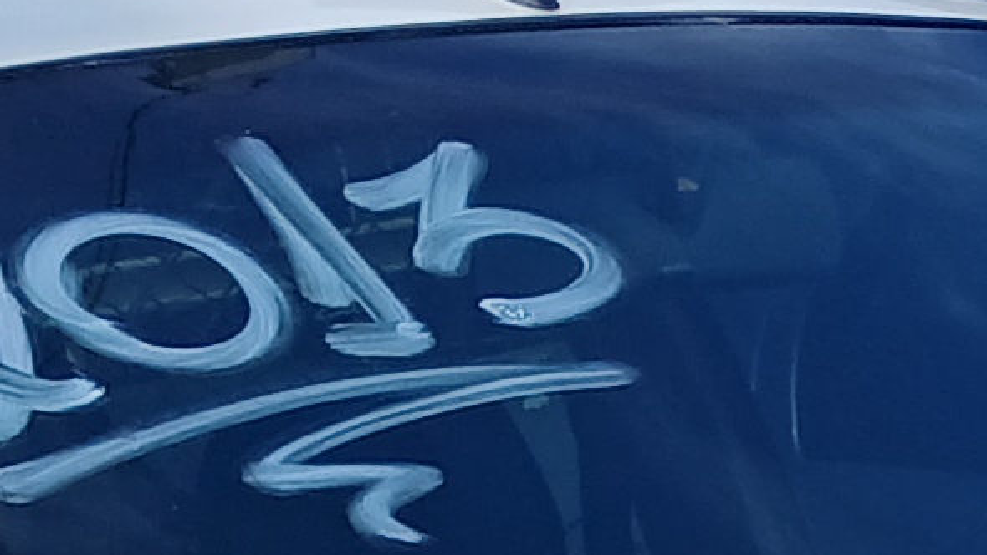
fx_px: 5130
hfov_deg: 10.7
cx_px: 1298
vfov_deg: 5.4
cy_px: 2202
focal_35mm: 196
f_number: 1.8
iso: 20
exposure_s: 1/597
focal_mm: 3.98
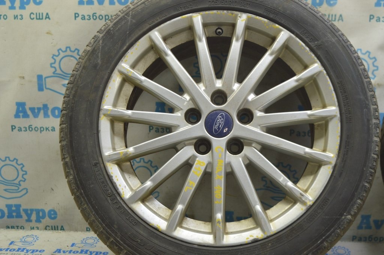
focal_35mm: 51
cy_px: 128
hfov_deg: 38.9
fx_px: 544
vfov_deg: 26.4
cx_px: 192
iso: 400
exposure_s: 1/20
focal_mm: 34
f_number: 5.6
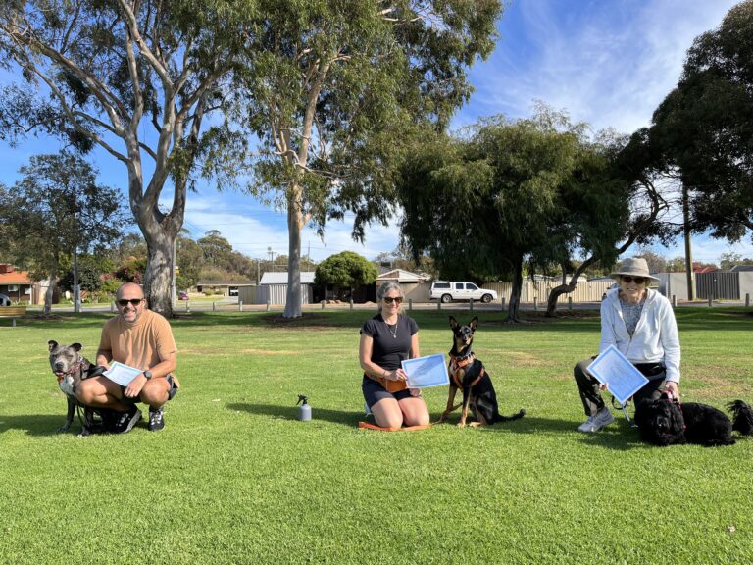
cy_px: 282
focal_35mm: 26
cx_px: 376
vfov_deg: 53.1
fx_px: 566
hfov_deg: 67.3
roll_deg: +0.8
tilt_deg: +2.1
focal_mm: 5.1
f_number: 1.6
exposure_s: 1/1600
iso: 50
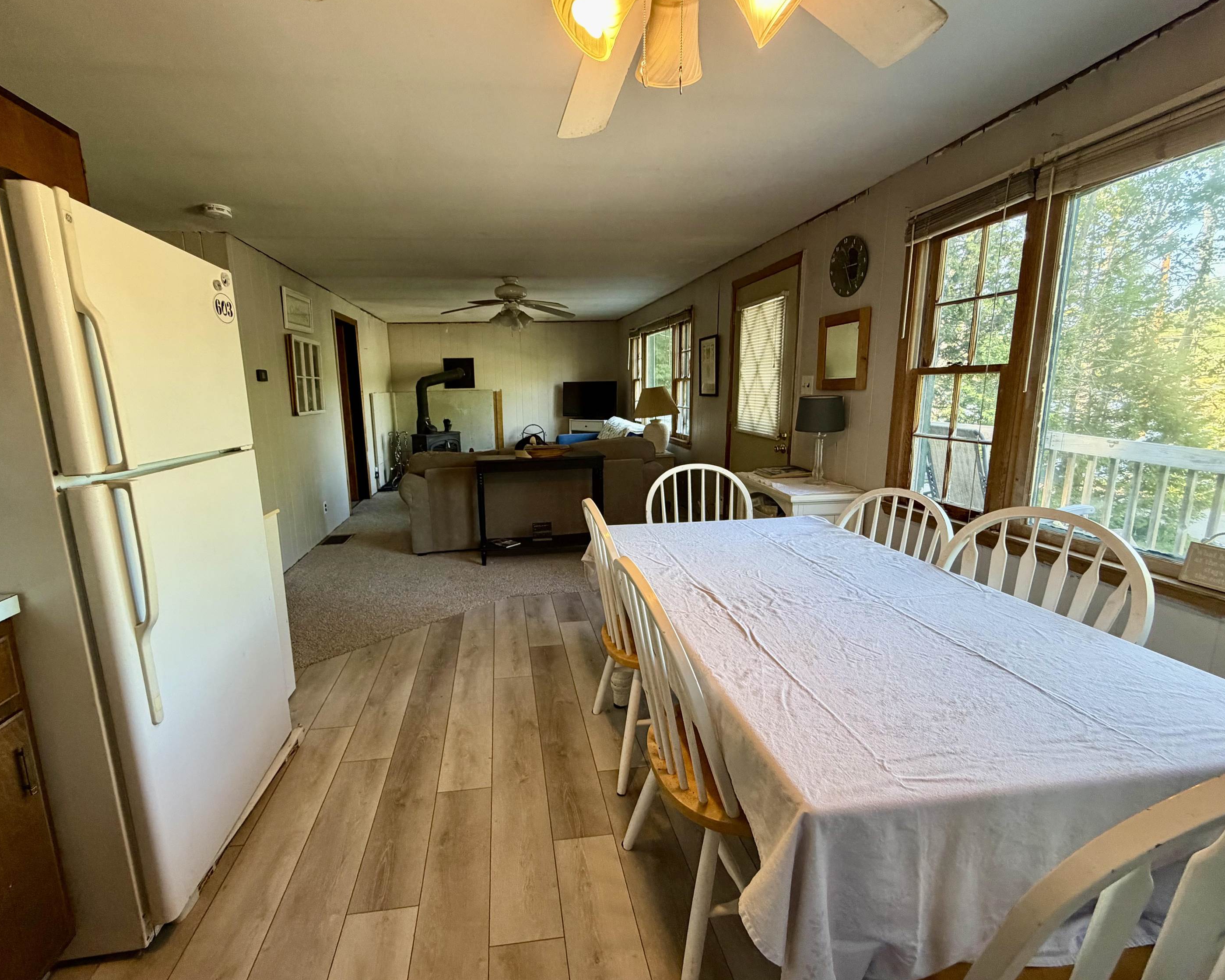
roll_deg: +1.6
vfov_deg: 84.0
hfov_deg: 96.6
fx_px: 544
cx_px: 564
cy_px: 486
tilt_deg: -9.8
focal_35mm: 15
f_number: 2.2
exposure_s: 1/120
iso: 250
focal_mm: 2.22
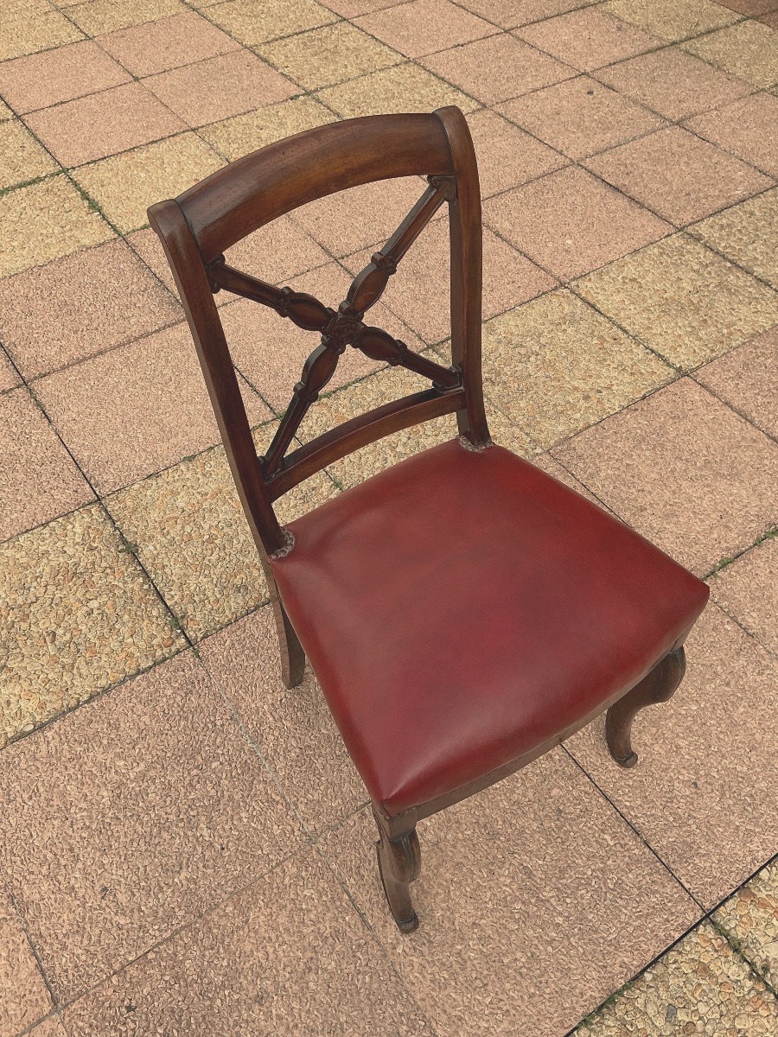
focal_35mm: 29
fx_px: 869
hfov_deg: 48.2
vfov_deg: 61.7
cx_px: 389
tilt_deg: -51.8
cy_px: 518
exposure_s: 1/792
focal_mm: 3
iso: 25
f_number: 1.8
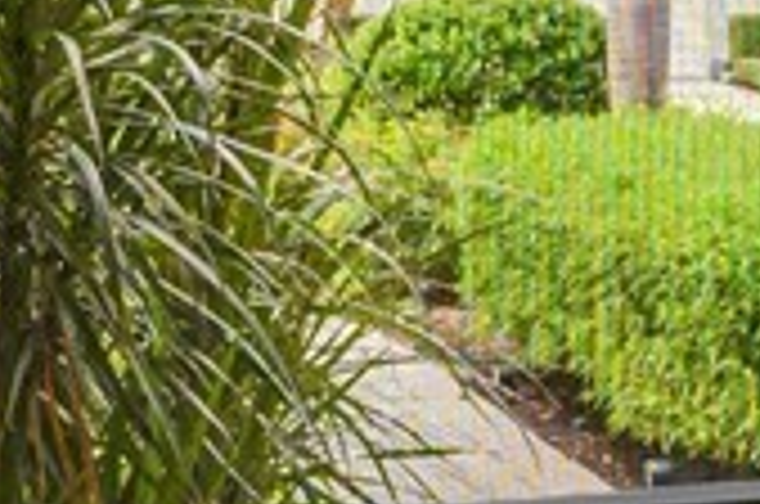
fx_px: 2444
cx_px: 949
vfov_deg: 11.8
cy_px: 230
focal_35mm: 116
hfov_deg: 16.8
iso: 100
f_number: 3.5
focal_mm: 12
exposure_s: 1/30
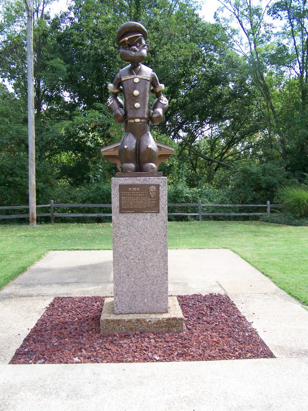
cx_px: 154
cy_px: 206
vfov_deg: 49.0
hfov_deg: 37.7
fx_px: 451
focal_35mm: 38
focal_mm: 6.3
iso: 64
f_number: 2.8
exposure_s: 1/250
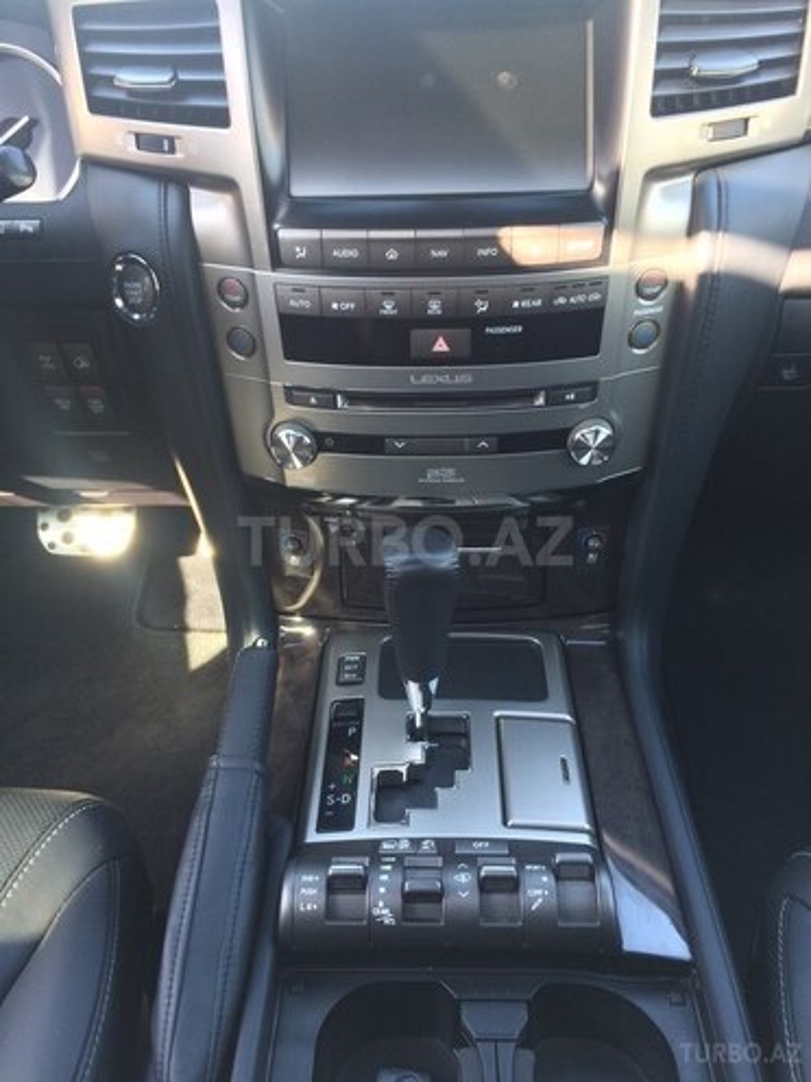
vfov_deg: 61.7
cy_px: 541
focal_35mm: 29
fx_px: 906
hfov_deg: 48.2
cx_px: 406
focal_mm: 4.15
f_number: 2.2
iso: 32
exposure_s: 1/33
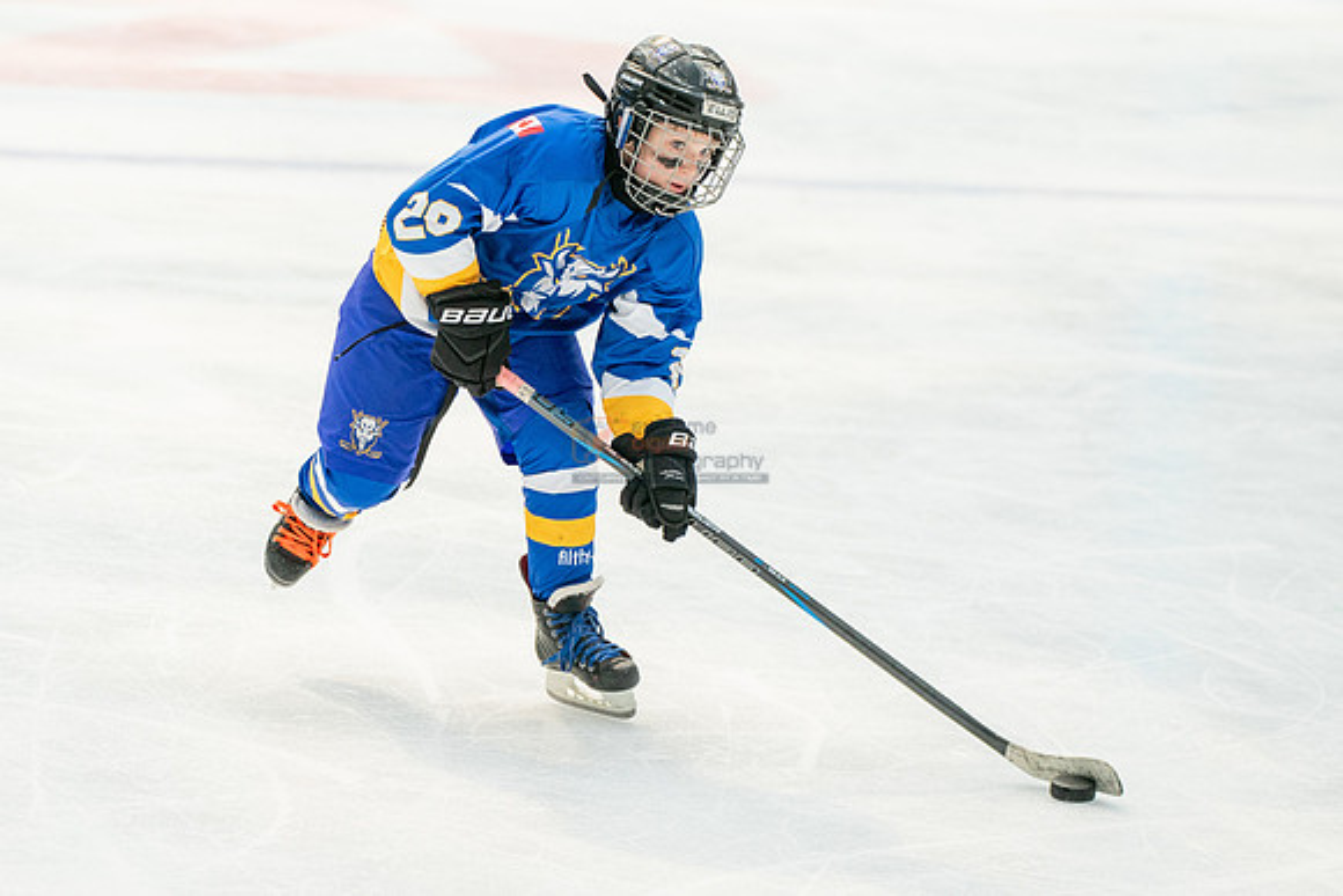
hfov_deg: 9.4
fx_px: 8188
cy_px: 413
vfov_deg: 6.3
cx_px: 438
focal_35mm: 219
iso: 1600
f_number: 3.5
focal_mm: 148
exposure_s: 1/2000
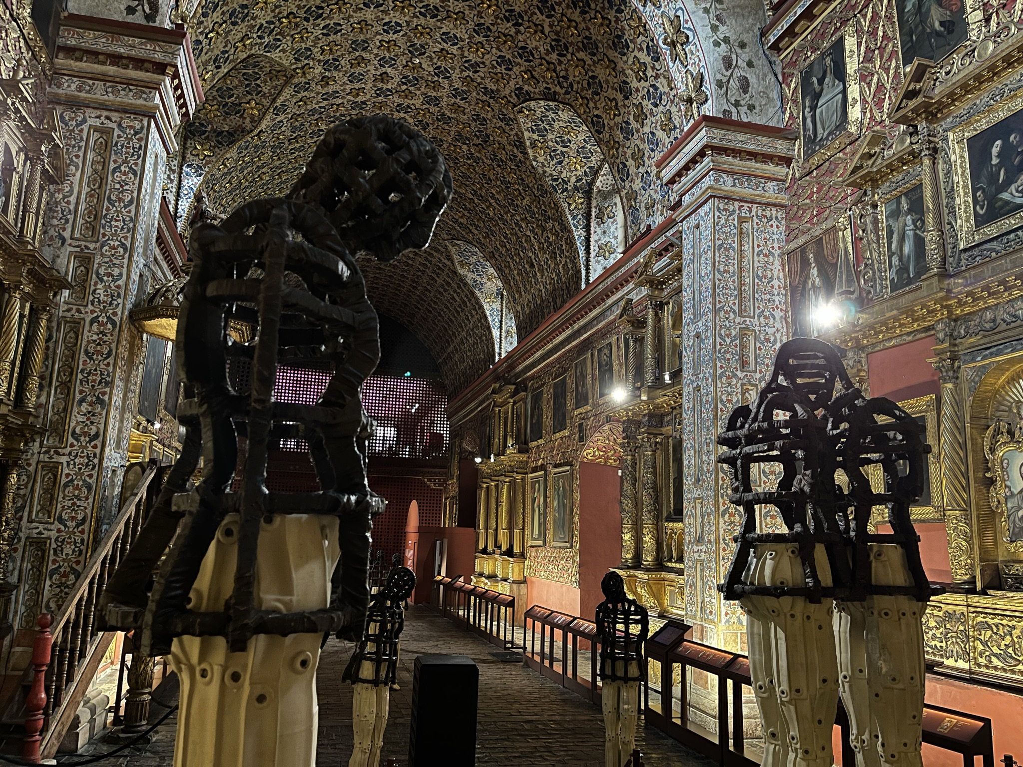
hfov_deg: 67.3
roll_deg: -1.9
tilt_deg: +11.6
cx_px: 512
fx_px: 768
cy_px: 384
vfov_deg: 53.1
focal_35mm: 26
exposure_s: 1/32
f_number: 1.6
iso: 640
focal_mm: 5.1
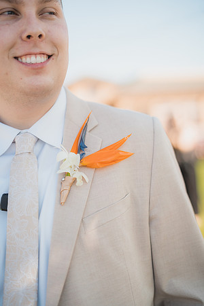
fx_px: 425
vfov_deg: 39.6
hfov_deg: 27.0
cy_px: 153
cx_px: 102
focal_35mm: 50
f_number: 1.4
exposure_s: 1/2000
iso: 125
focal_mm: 50
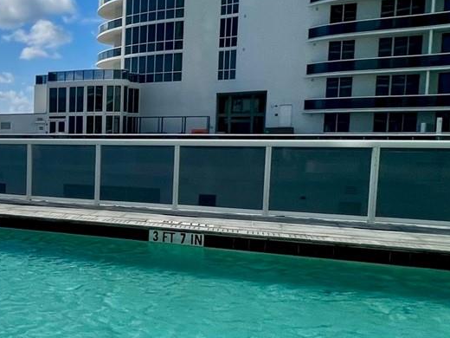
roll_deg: +0.5
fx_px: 520
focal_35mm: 40
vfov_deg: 35.9
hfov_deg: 35.2
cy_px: 179
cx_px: -110
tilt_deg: -5.7
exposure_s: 1/4785
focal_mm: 1.57
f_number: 1.8
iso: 32
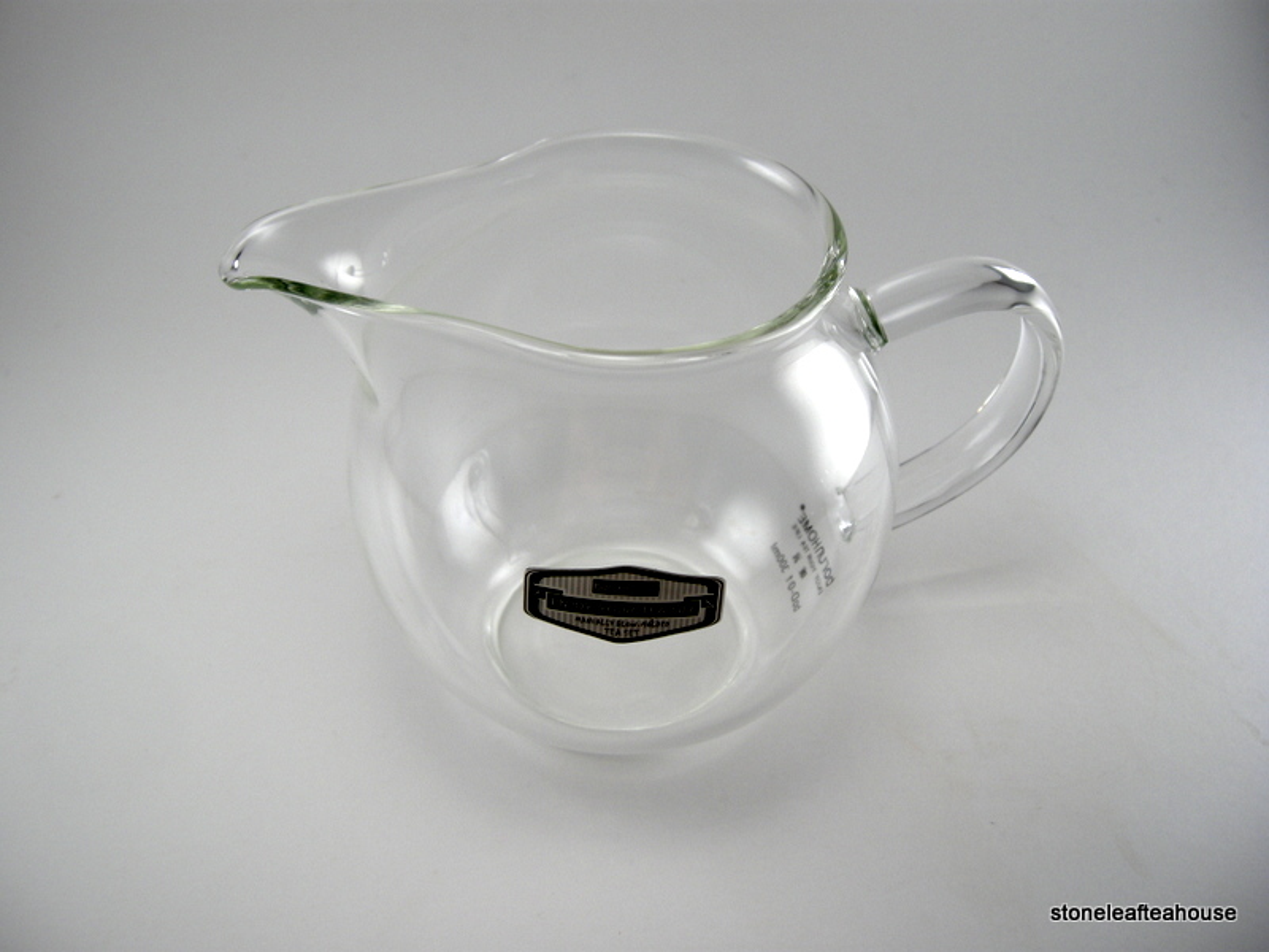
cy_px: 476
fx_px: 1283
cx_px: 634
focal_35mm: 35
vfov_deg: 40.7
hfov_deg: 52.6
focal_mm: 7.5
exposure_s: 1/125
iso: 64
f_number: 3.4
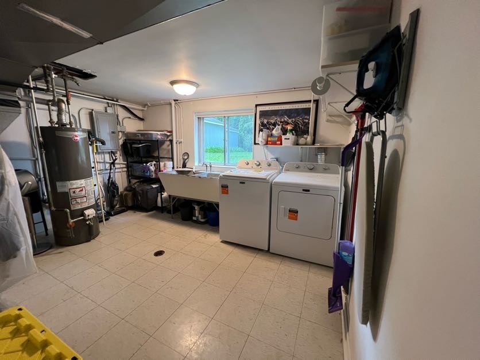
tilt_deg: -10.9
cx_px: 240
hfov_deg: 106.2
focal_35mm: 13
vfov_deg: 89.9
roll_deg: -0.7
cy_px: 180
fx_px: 180
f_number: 1.8
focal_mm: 1.57
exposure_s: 1/60
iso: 160
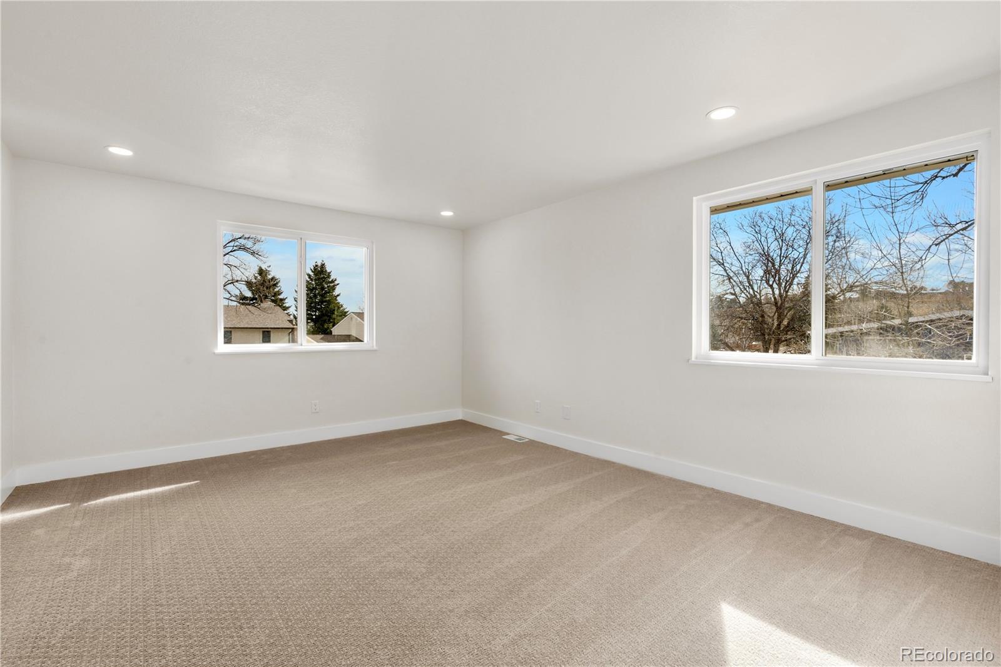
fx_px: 445
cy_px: 334
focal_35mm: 16
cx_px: 500
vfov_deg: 73.7
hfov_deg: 96.7
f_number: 10
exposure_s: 1/50
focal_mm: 16
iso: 200
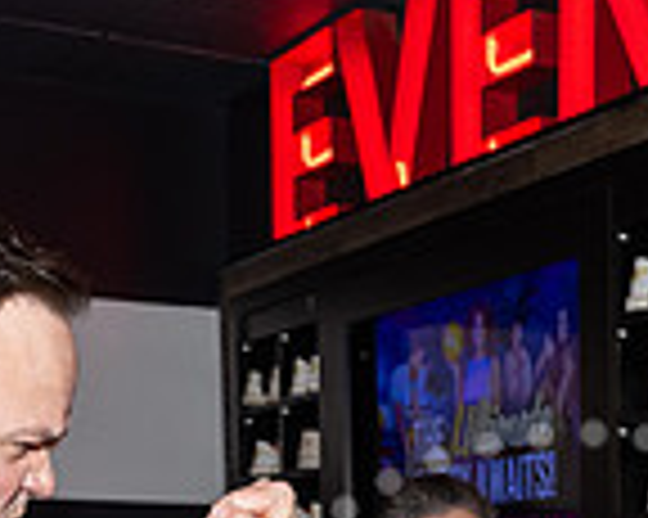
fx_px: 1993
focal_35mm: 104
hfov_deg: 18.2
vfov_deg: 13.6
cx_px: 585
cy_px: 845
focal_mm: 27.5
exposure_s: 1/125
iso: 1000
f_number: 5.6
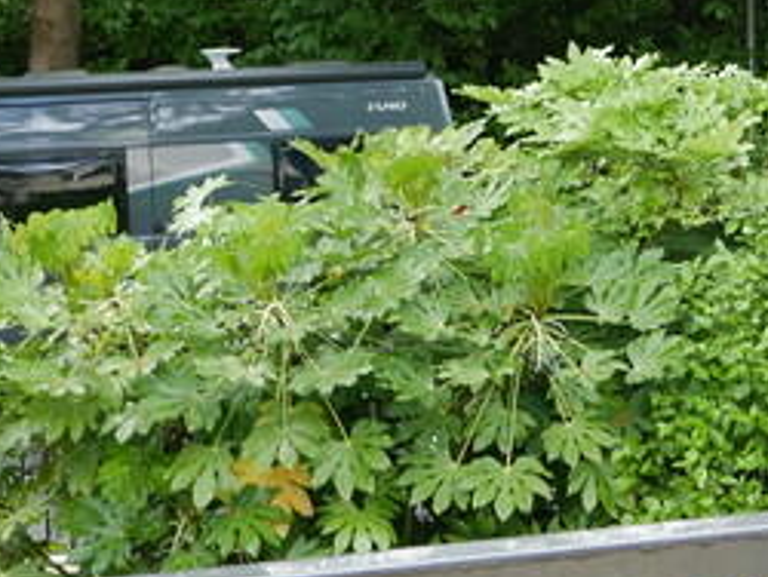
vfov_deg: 11.9
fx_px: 2732
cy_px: 11
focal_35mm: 123
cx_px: 1081
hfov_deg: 15.1
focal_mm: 15
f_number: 4
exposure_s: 1/125
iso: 200
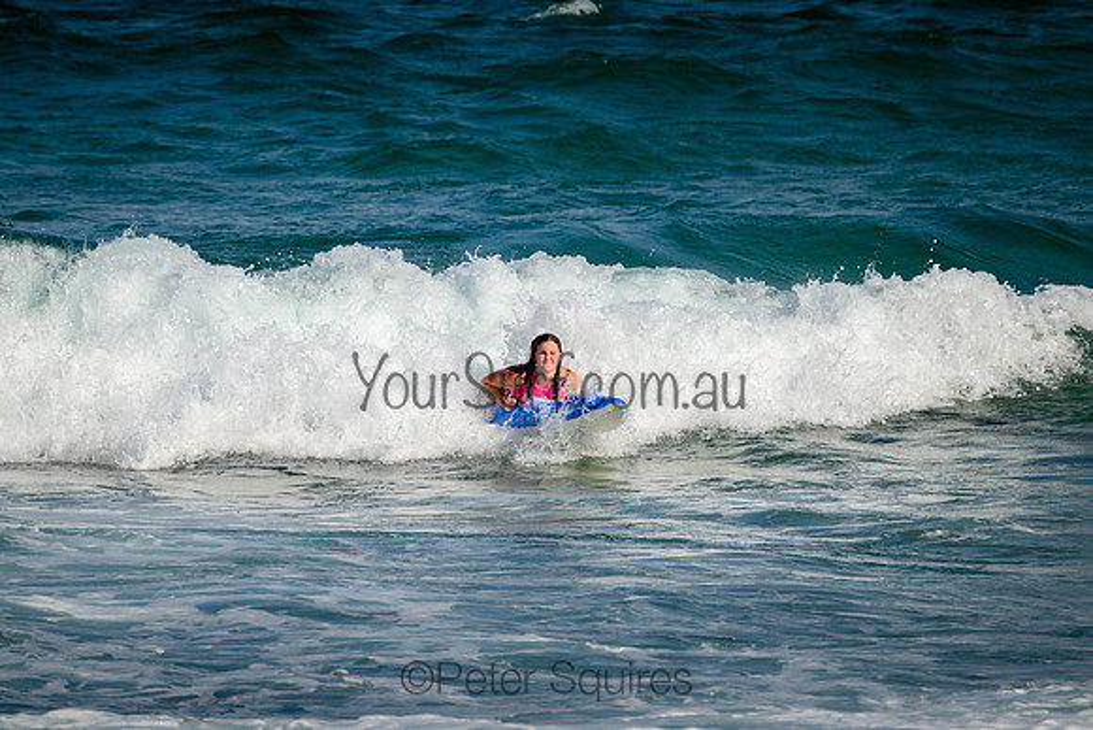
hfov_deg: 2.6
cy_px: 365
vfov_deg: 1.7
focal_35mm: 800
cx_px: 546
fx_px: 24293
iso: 640
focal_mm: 800
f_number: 11
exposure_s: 1/2000
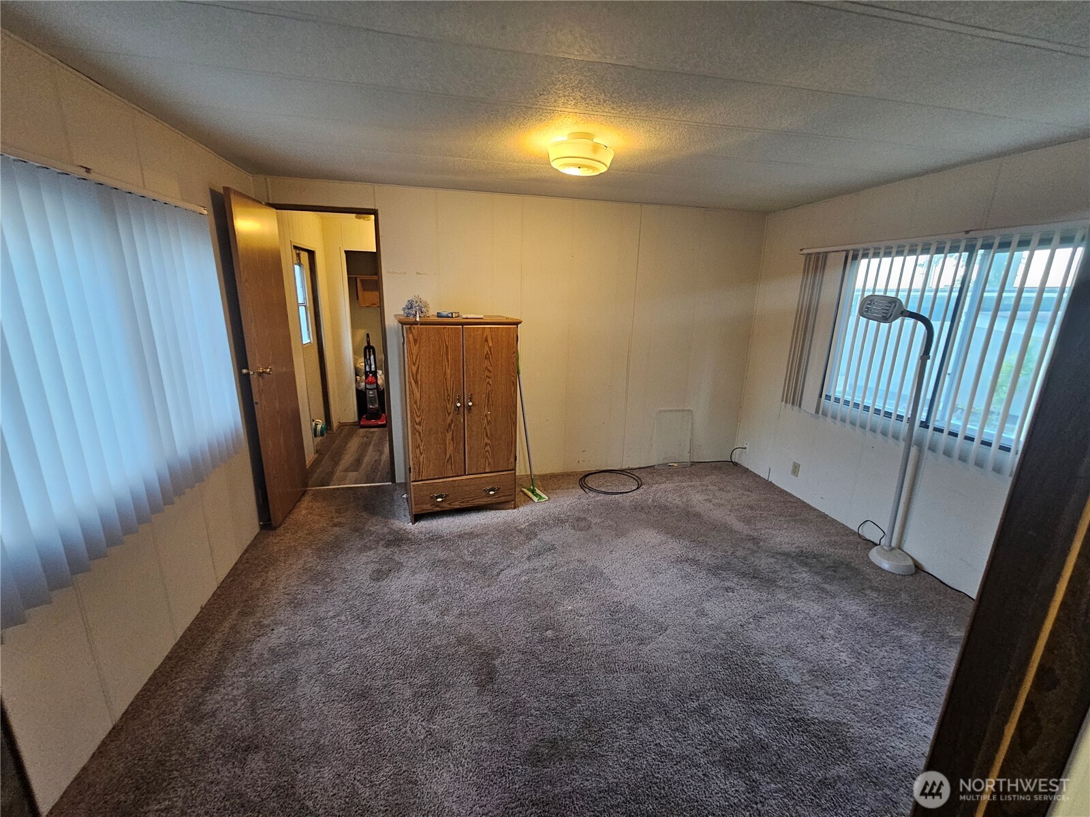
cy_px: 408
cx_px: 545
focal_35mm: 13
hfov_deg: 106.2
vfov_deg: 89.9
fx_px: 409
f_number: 2.2
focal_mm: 2.2
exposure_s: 1/60
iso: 320
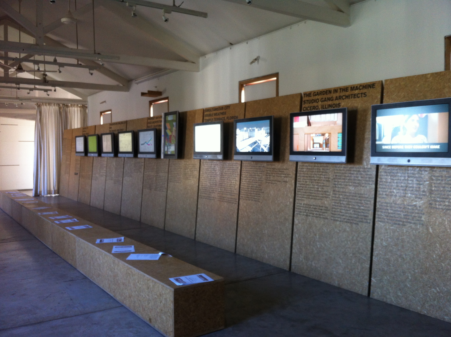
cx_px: 226
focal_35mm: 35
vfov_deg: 40.6
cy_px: 168
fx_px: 455
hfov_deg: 52.7
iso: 100
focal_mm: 3.85
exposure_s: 1/15
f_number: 2.8
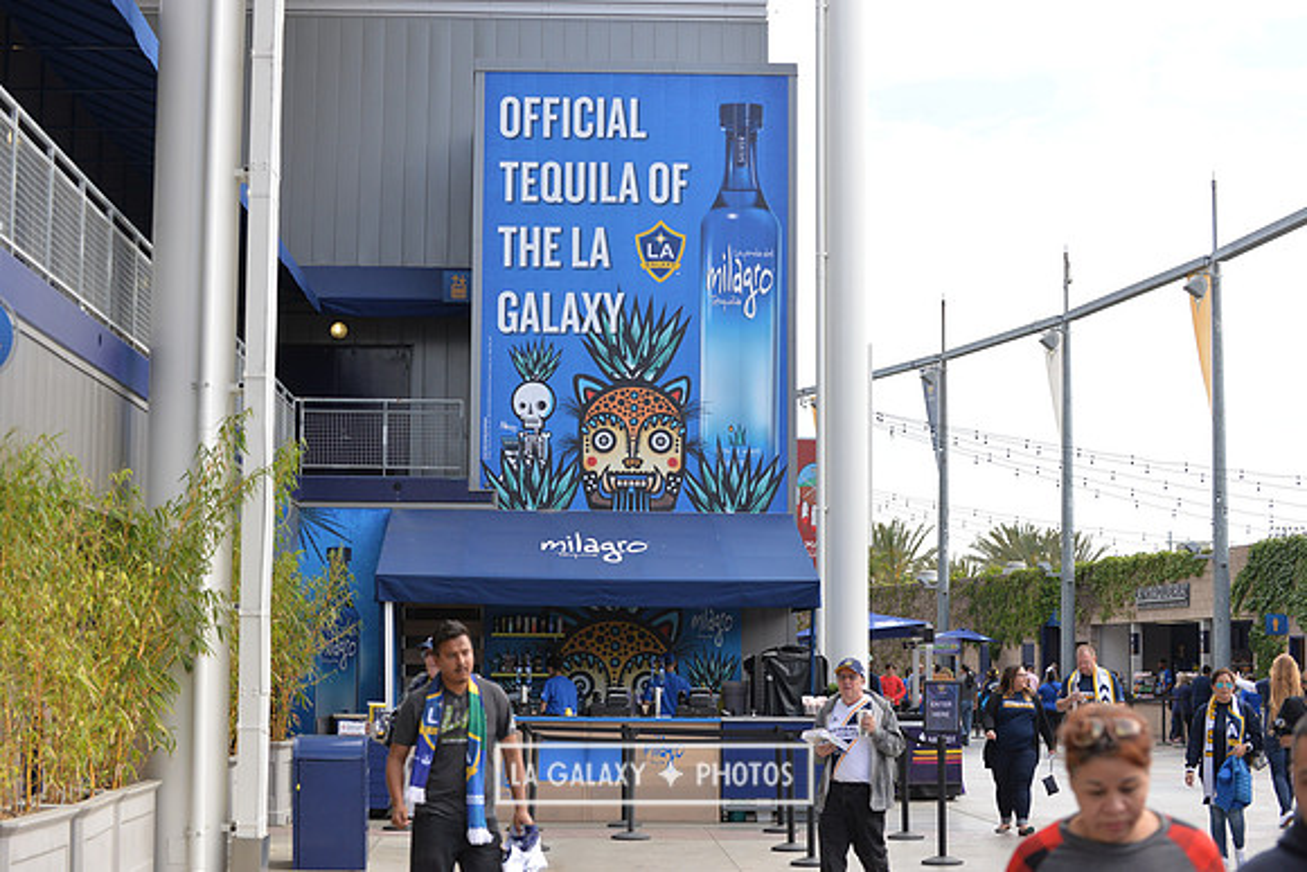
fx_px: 2542
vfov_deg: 19.5
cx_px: 654
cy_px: 436
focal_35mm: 70
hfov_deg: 28.8
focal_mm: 70
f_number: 5
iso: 640
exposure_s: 1/1600
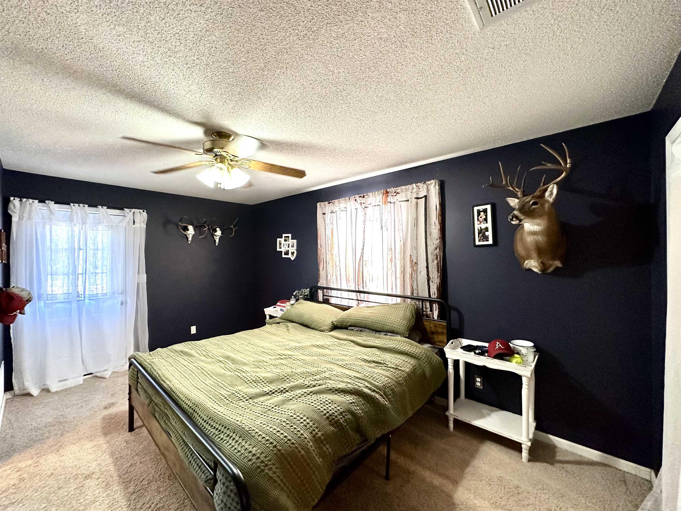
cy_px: 256
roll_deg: +0.3
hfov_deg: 102.1
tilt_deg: -0.3
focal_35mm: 14
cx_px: 340
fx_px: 275
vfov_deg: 85.7
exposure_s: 1/60
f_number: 2.2
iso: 250
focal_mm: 2.22
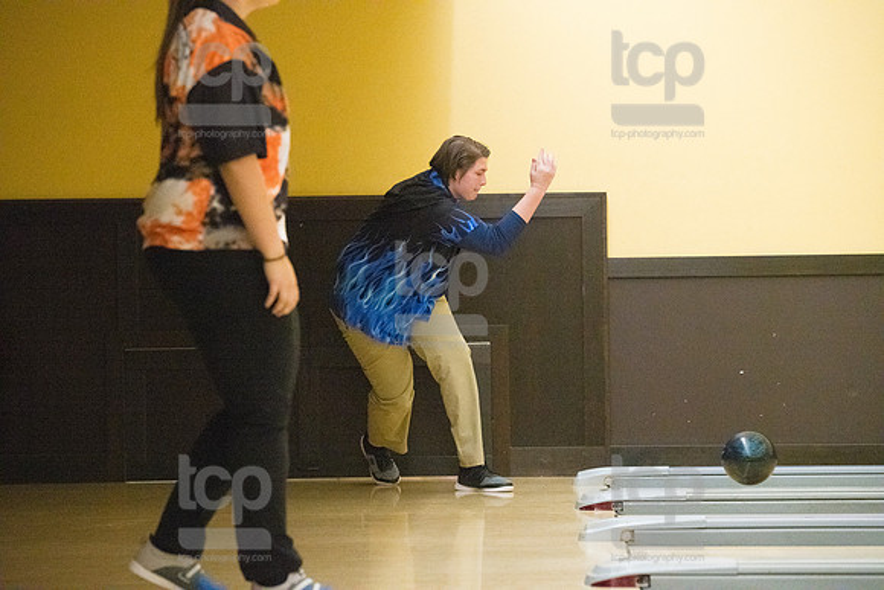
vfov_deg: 10.2
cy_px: 295
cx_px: 442
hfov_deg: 15.2
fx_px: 3316
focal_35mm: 135
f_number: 4.5
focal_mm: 135
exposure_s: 1/1000
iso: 10000
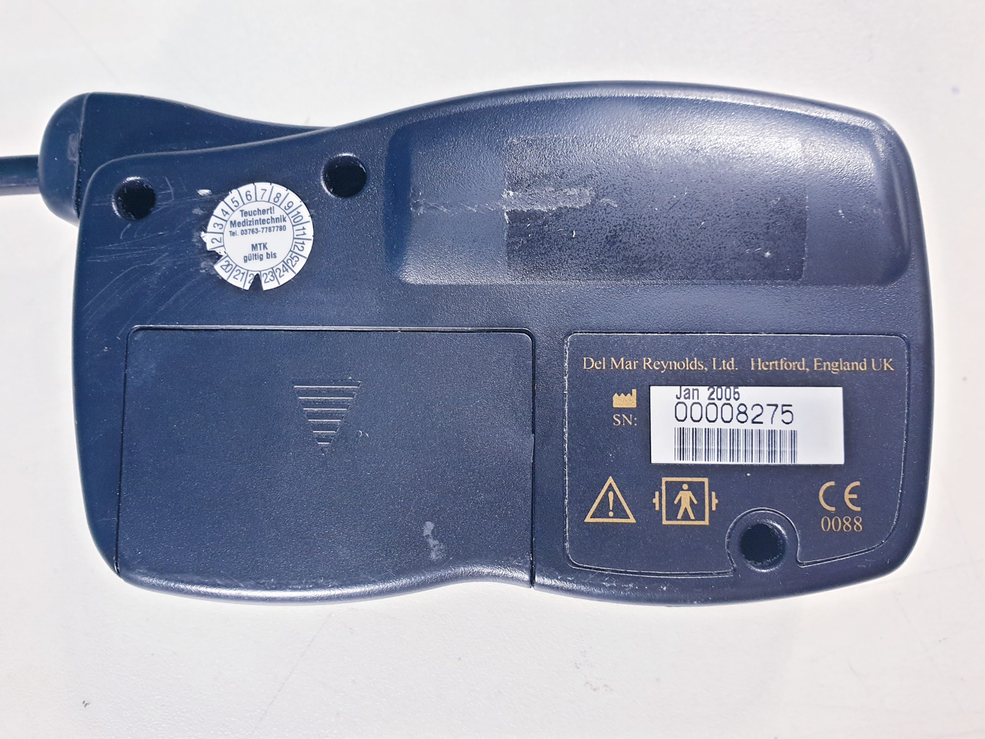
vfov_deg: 53.1
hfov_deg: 67.3
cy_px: 370
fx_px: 740
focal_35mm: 26
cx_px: 492
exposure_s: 1/50
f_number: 2.4
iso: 200
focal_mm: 4.3
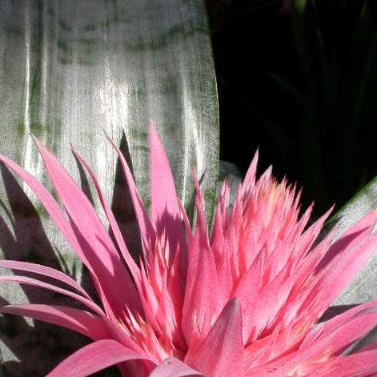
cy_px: 296
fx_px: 1442
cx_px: 220
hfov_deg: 14.9
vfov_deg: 14.8
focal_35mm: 117
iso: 100
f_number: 8.9
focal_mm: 16.2
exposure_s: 1/249
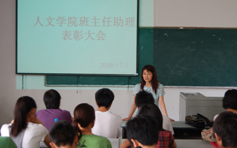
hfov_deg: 34.5
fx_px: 381
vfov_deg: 22.0
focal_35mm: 59
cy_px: 70
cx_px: 119
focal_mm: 38
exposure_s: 1/13
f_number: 5
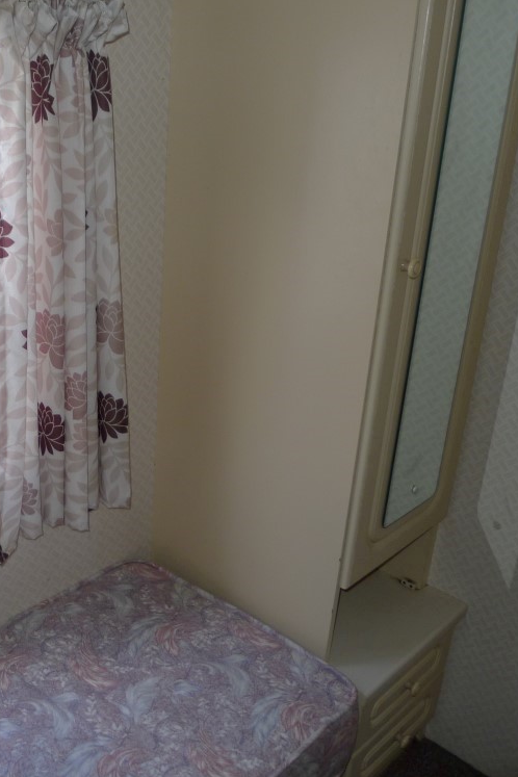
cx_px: 90
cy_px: 381
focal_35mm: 37
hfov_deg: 34.6
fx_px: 799
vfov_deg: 51.9
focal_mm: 5.1
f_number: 2
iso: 100
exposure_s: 1/125
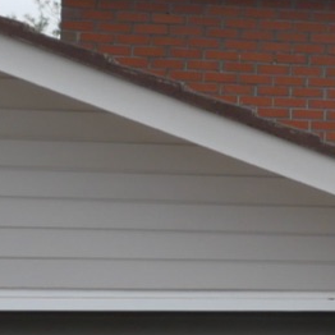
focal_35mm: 162
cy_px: 237
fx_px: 1774
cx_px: 1126
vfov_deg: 10.8
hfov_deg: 8.4
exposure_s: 1/250
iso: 200
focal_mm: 12
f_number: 5.6
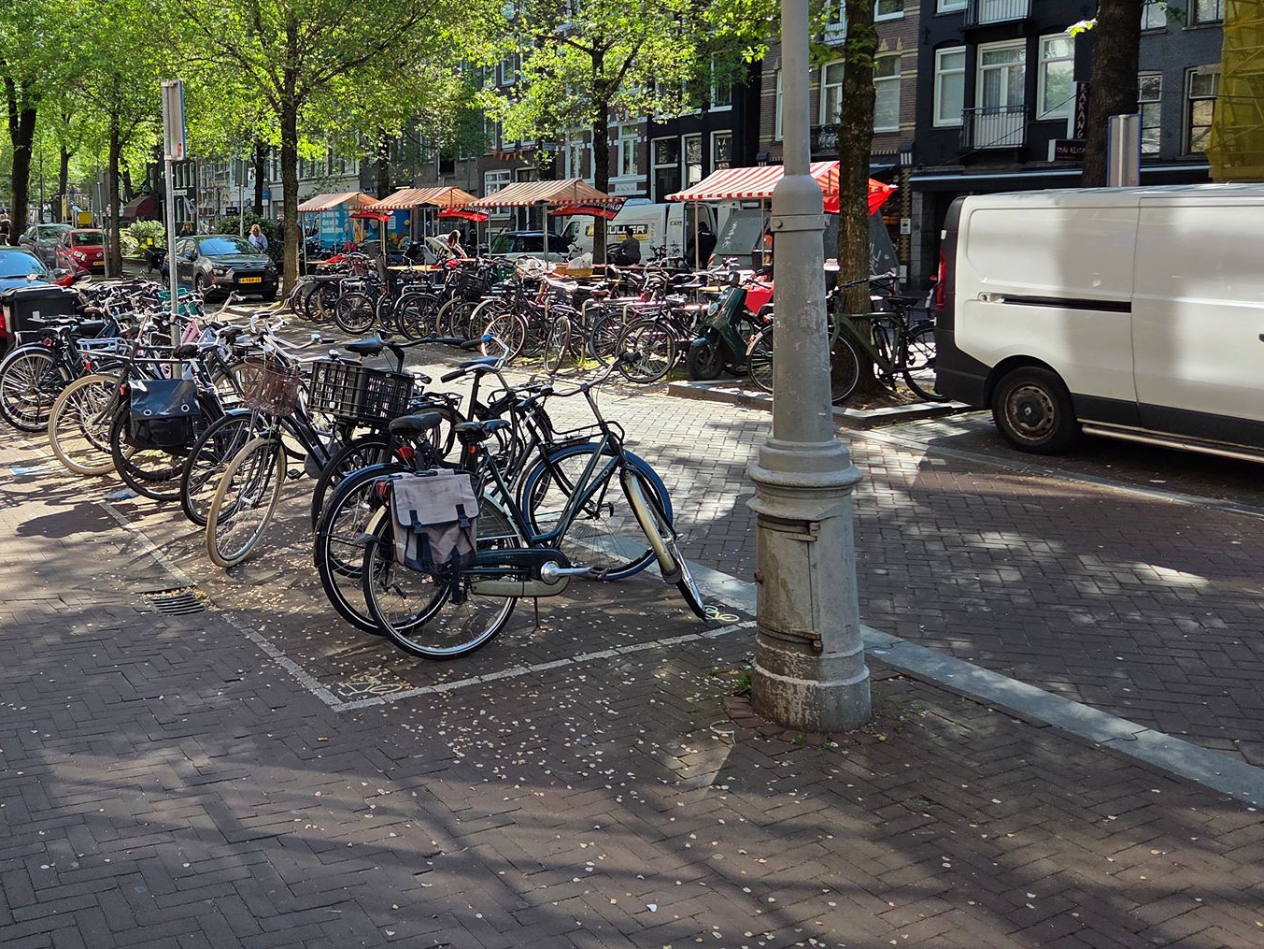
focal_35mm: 34
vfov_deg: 41.2
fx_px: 1242
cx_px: 398
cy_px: 304
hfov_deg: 52.7
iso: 80
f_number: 1.8
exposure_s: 1/3264
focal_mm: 5.4
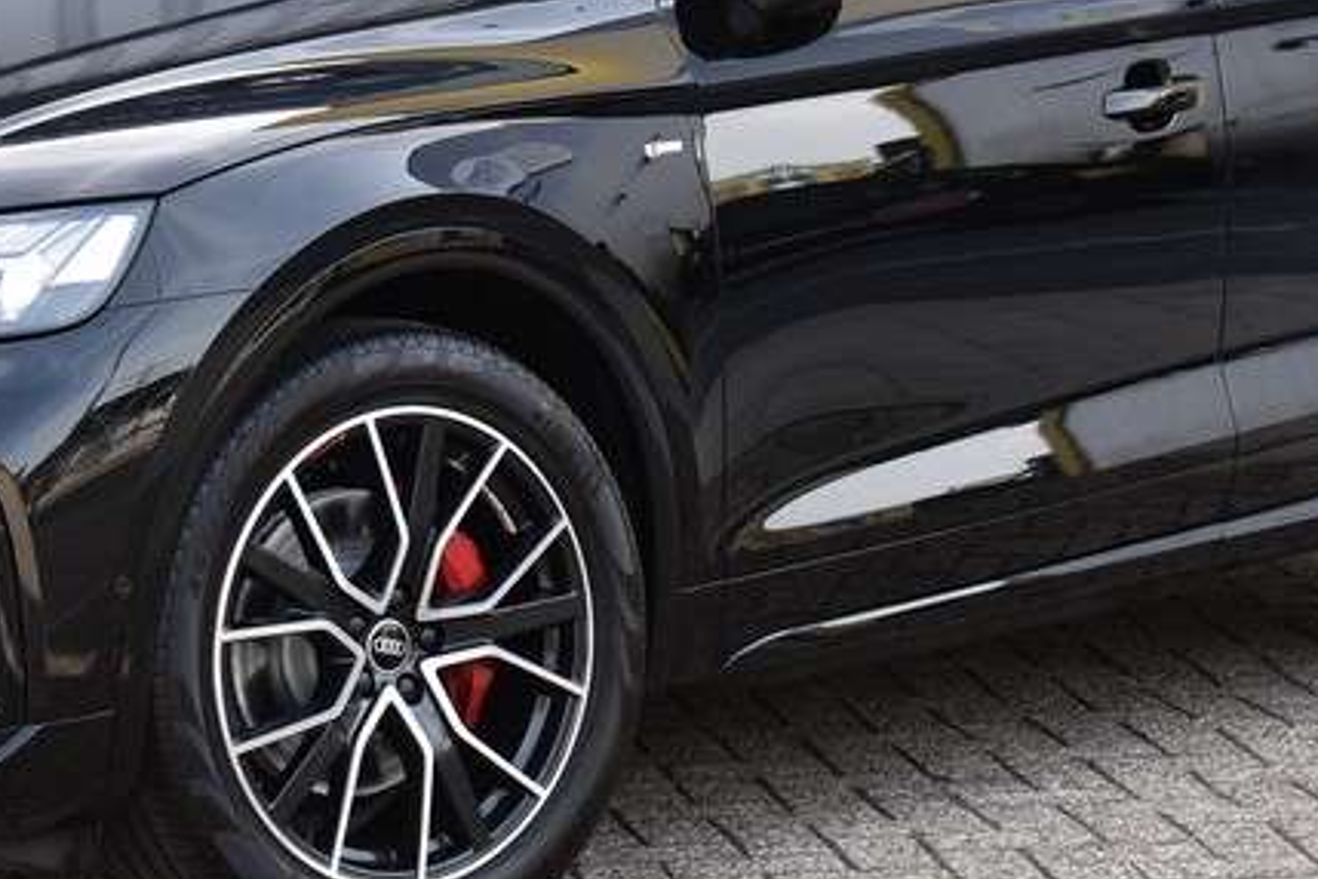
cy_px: 3
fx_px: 6297
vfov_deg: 7.9
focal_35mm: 172
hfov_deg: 11.9
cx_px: 375
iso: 400
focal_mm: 48
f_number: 7.1
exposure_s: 1/200
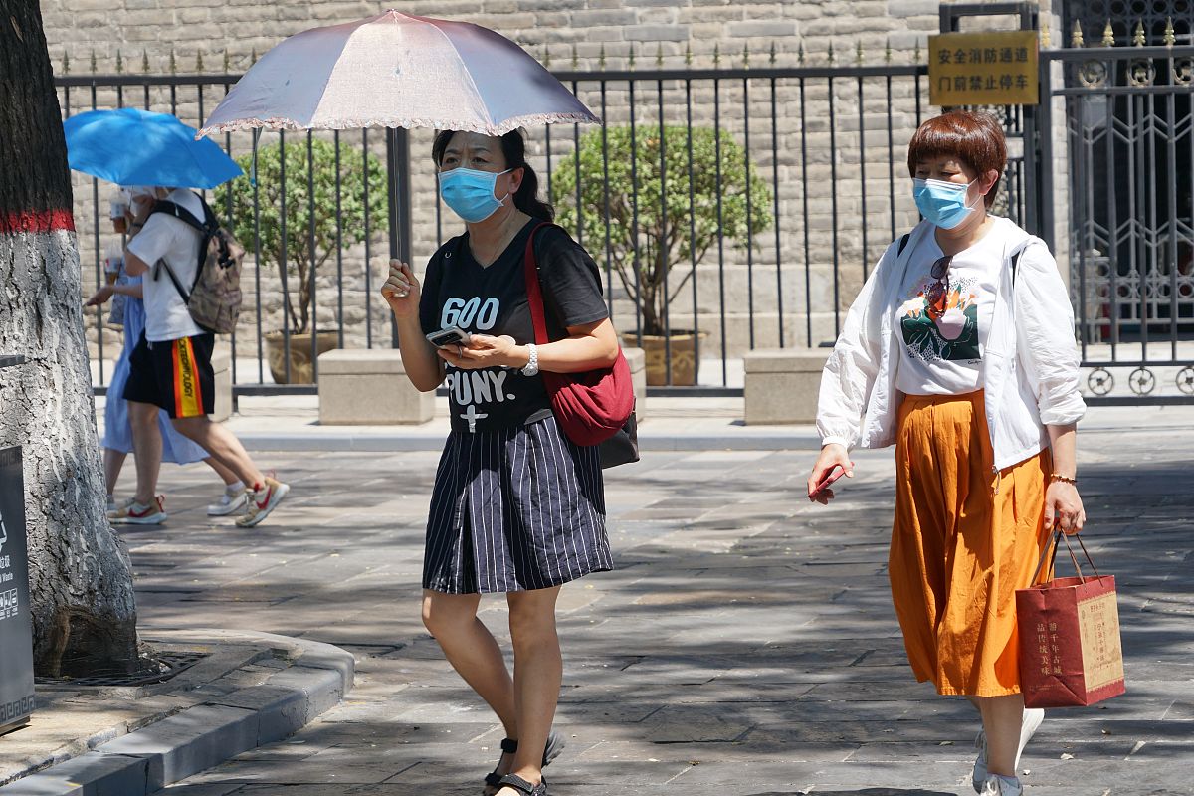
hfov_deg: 16.3
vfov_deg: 10.9
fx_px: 4179
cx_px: 597
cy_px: 398
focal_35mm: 126
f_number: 8
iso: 200
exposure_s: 1/400
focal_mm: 126
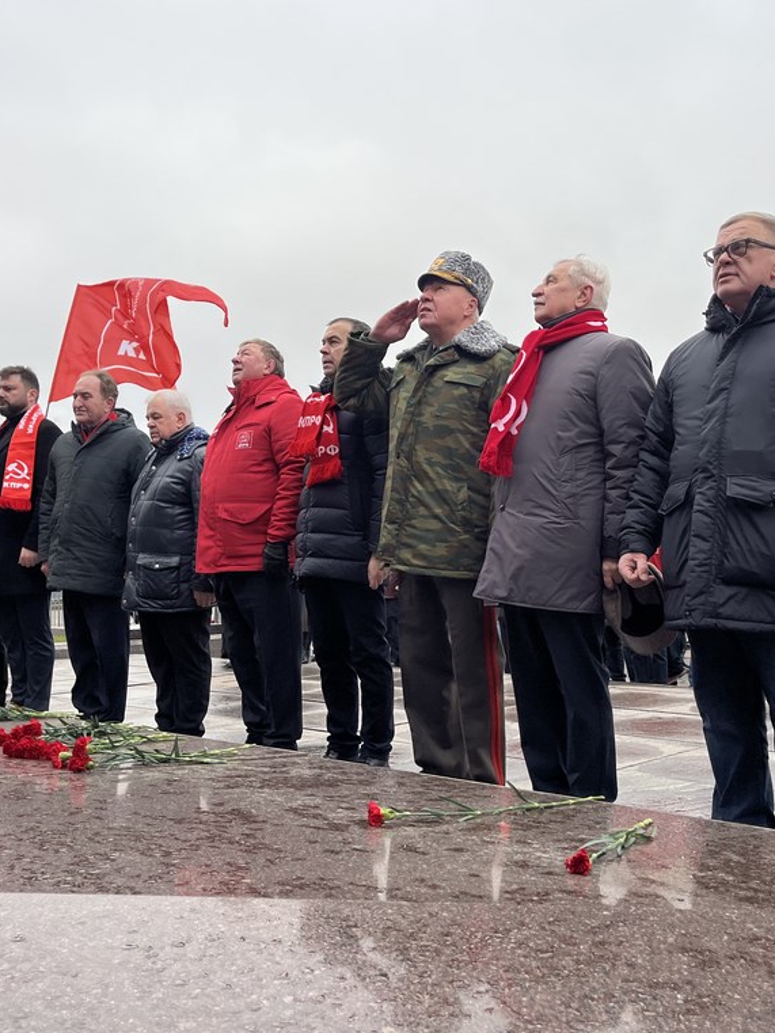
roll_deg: +1.3
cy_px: 514
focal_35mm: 35
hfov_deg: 40.6
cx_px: 440
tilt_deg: +2.9
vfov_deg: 52.6
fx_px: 1045
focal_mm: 5.1
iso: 50
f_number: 1.6
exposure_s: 1/350
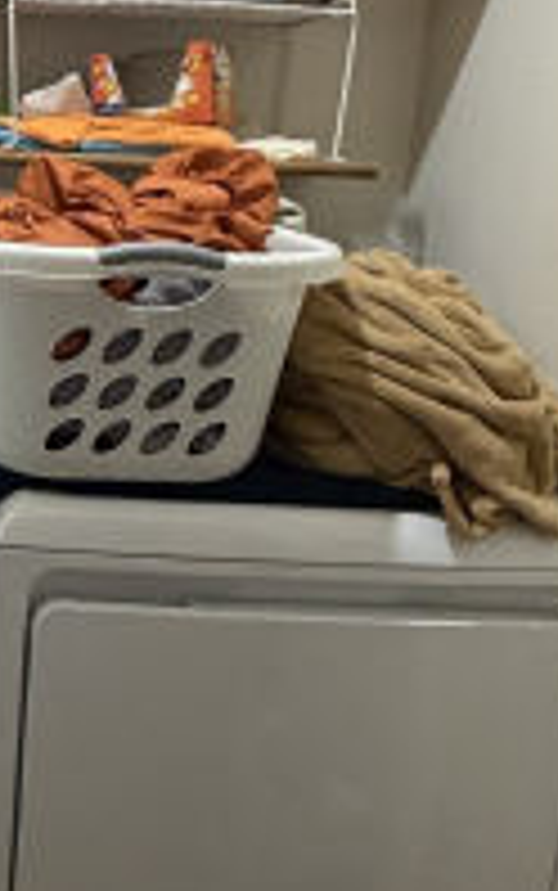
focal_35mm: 50
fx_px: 1215
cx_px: -14
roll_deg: -3.6
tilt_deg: -13.4
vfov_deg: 40.2
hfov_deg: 24.6
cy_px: 403
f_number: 2.2
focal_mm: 2.22
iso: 320
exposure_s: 1/60
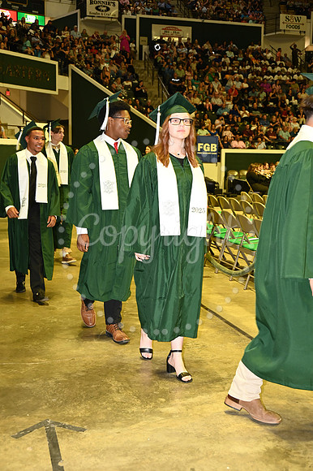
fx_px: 601
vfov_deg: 42.8
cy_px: 236
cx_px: 156
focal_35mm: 46
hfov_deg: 29.2
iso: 1600
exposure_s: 1/60
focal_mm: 46
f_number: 5.6
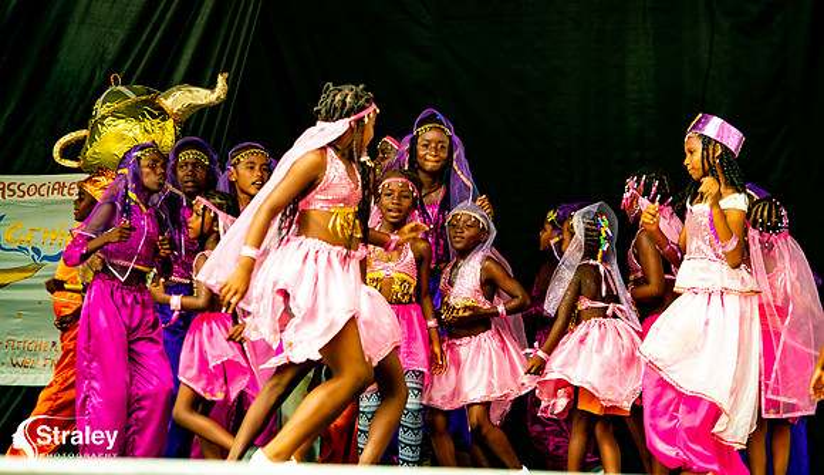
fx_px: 5751
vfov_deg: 4.7
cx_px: 399
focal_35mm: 262
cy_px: 160
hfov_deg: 8.2
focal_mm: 175
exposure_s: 1/200
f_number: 5.6
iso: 160
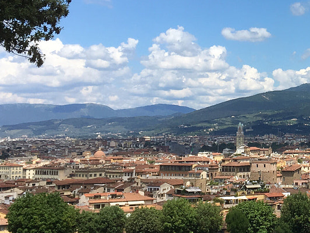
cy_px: 36
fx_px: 779
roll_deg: +0.9
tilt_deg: +6.4
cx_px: 387
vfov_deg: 16.8
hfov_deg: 20.8
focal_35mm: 87
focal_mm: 4.15
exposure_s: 1/1832
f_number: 2.2
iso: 25
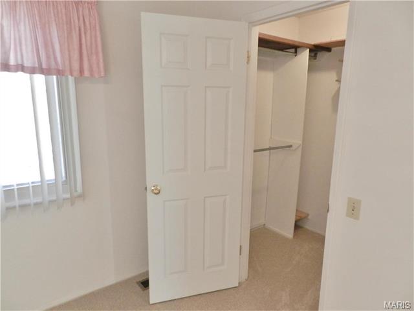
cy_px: 156
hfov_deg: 73.9
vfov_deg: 58.9
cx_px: 207
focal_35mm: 23
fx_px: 275
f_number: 3.4
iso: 640
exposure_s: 1/60
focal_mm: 4
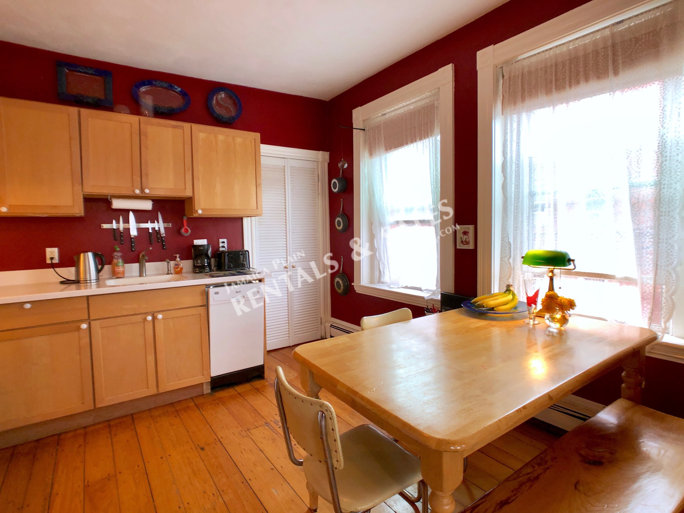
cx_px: 342
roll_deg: +1.7
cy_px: 256
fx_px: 553
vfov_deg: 49.7
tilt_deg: -2.4
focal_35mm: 28
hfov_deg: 63.4
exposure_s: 1/30
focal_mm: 3.99
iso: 25
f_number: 1.8
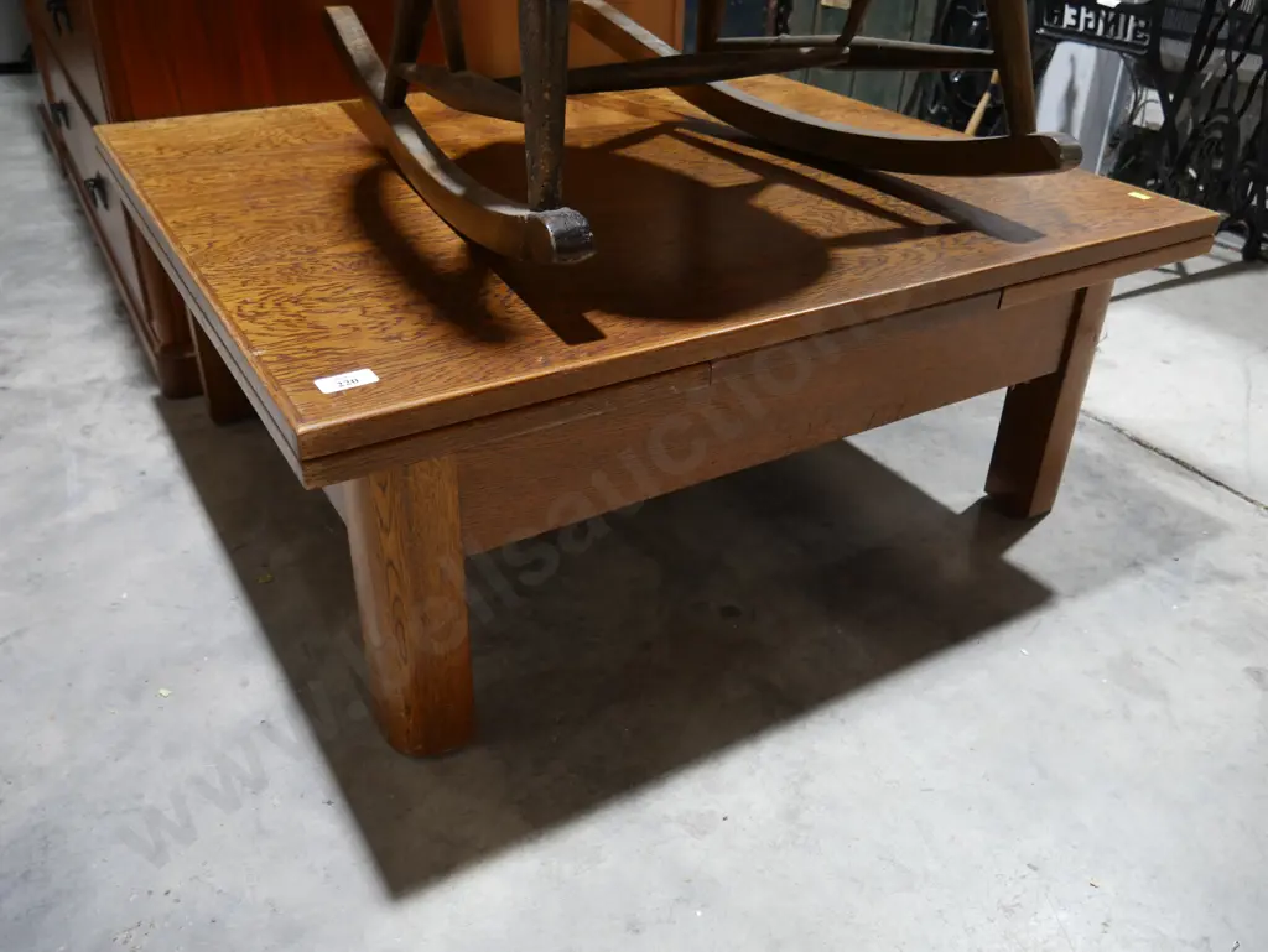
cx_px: 634
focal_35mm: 28
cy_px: 476
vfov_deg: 49.8
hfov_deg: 63.4
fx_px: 1026
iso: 400
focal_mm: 14
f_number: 3.5
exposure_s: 1/60
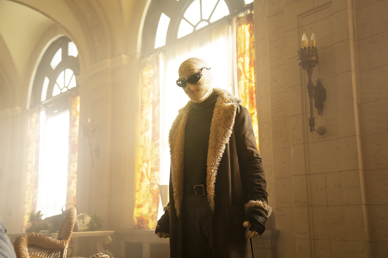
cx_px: 194
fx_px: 463
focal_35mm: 43
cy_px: 129
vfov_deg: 31.2
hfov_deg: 45.4
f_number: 3.5
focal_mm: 43
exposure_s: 1/200
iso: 2000
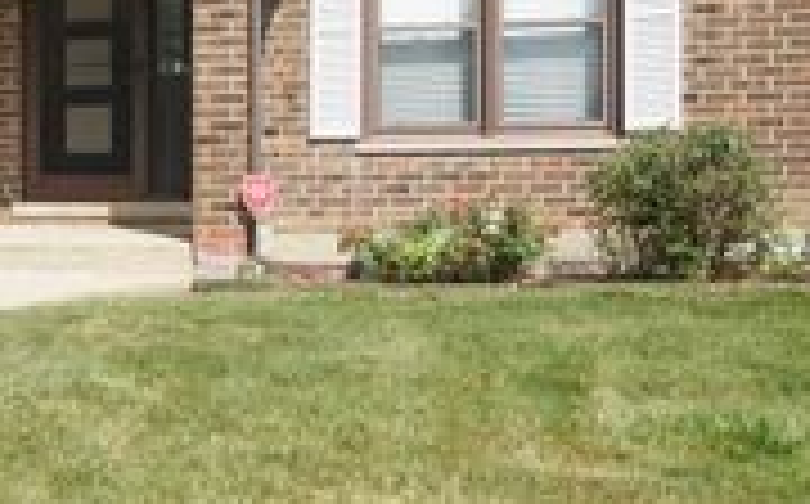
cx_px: 9
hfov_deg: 35.9
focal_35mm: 51
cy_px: -173
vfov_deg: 22.3
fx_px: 1124
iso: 320
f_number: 8
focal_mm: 18
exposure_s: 1/800
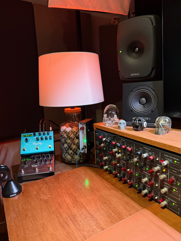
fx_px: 167
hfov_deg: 56.8
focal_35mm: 24
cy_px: 120
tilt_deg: -9.8
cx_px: 90
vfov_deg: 71.6
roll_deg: +2.6
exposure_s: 1/56
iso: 800
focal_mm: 6.76
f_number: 1.78
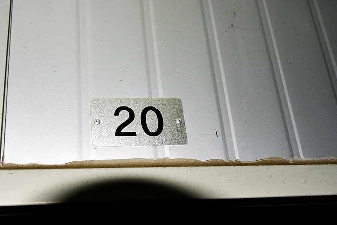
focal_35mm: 46
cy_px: 115
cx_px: 135
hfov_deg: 42.5
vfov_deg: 29.3
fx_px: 431
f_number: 4
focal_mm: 35
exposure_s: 1/60
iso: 1100
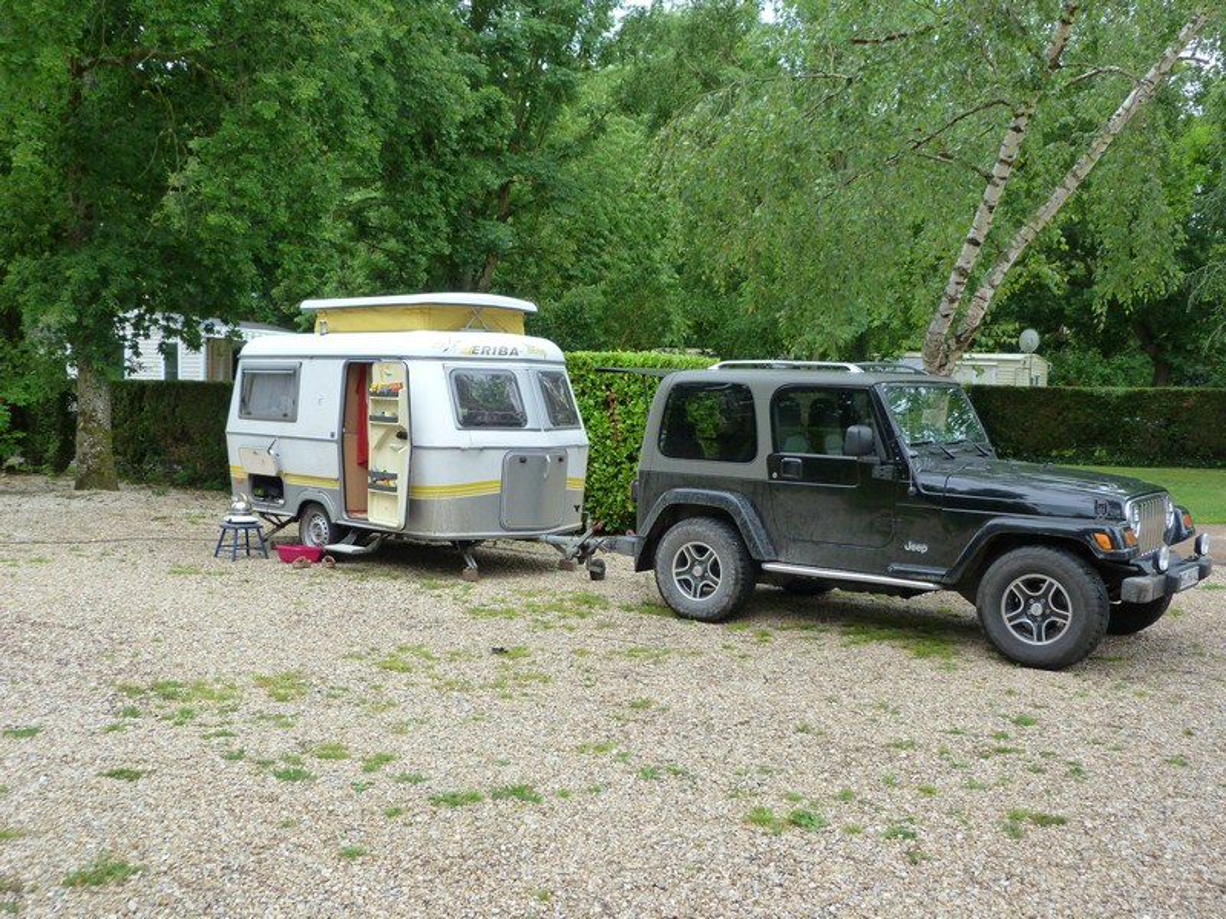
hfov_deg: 51.4
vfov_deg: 39.7
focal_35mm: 36
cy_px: 460
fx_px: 1275
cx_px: 613
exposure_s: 1/125
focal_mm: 6.5
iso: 125
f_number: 3.1
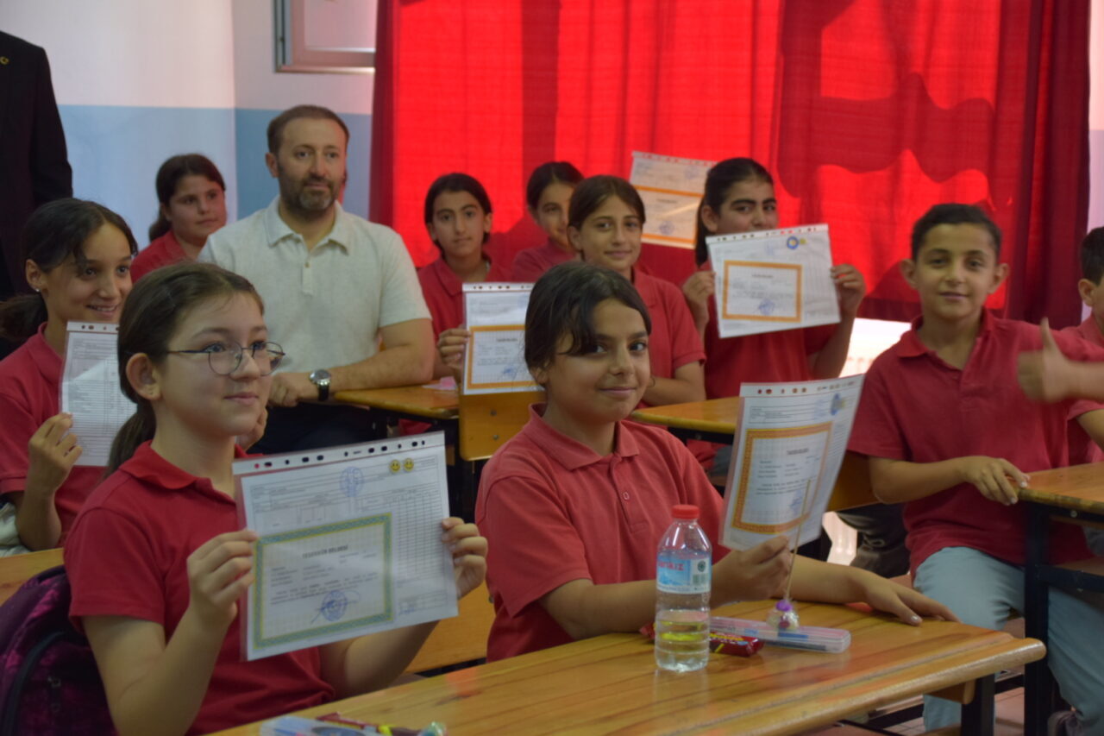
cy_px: 368
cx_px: 552
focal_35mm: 72
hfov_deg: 28.1
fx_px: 2208
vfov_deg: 18.9
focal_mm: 48
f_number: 4.8
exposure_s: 1/60
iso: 560
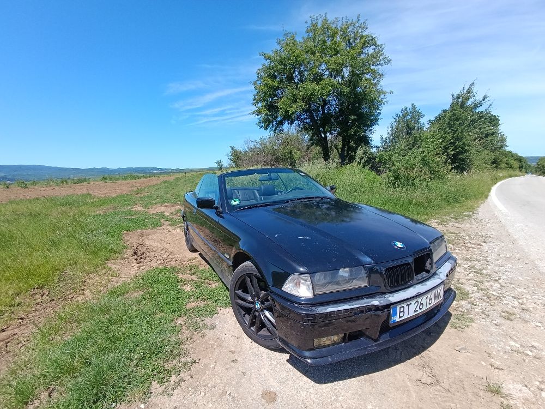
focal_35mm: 16
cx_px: 272
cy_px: 204
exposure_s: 1/753
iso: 50
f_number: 2.2
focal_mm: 1.65
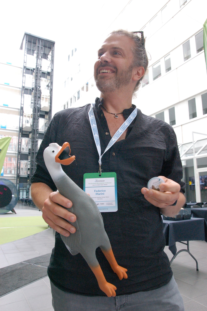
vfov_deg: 70.5
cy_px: 156
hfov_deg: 50.3
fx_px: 220
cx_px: 104
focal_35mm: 26
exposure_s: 1/125
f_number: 9
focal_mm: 17
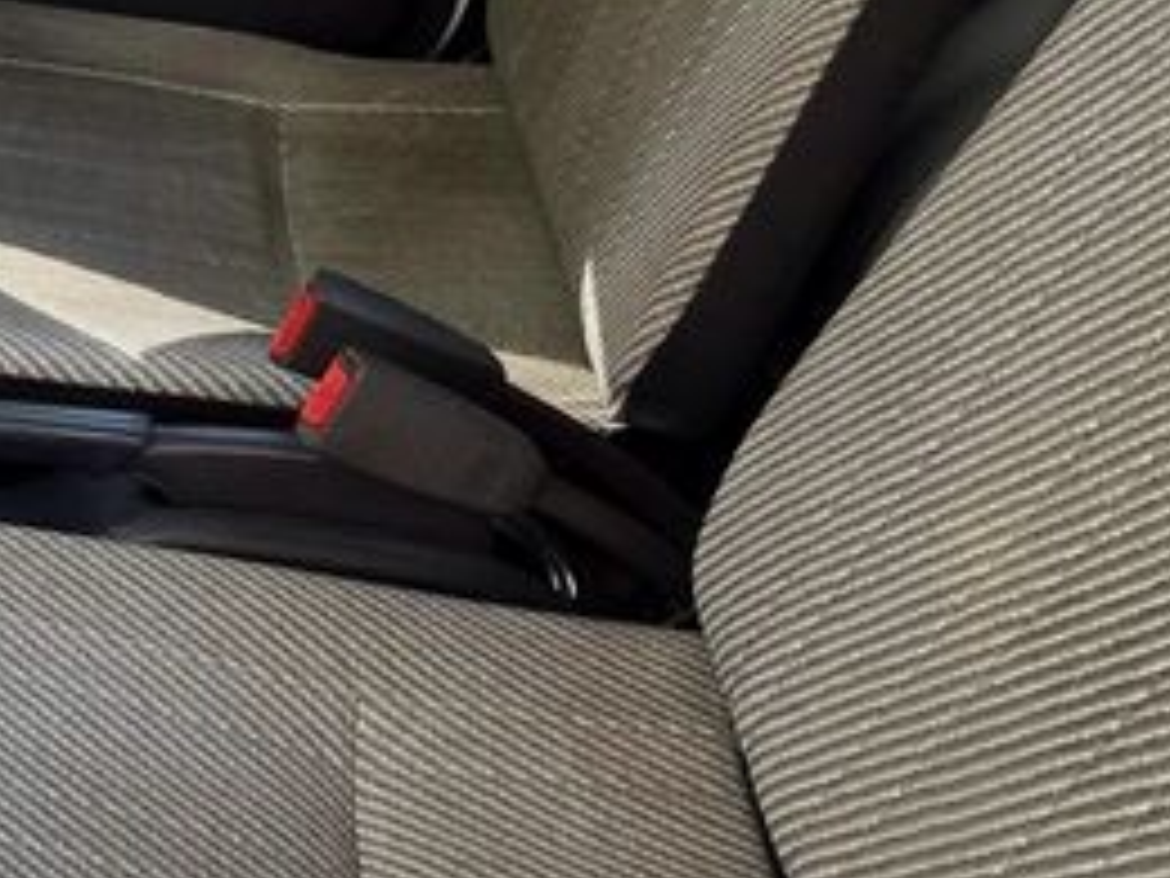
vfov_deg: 22.9
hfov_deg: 25.1
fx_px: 2163
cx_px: -450
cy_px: 374
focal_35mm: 64
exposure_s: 1/483
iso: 40
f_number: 1.9
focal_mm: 2.2
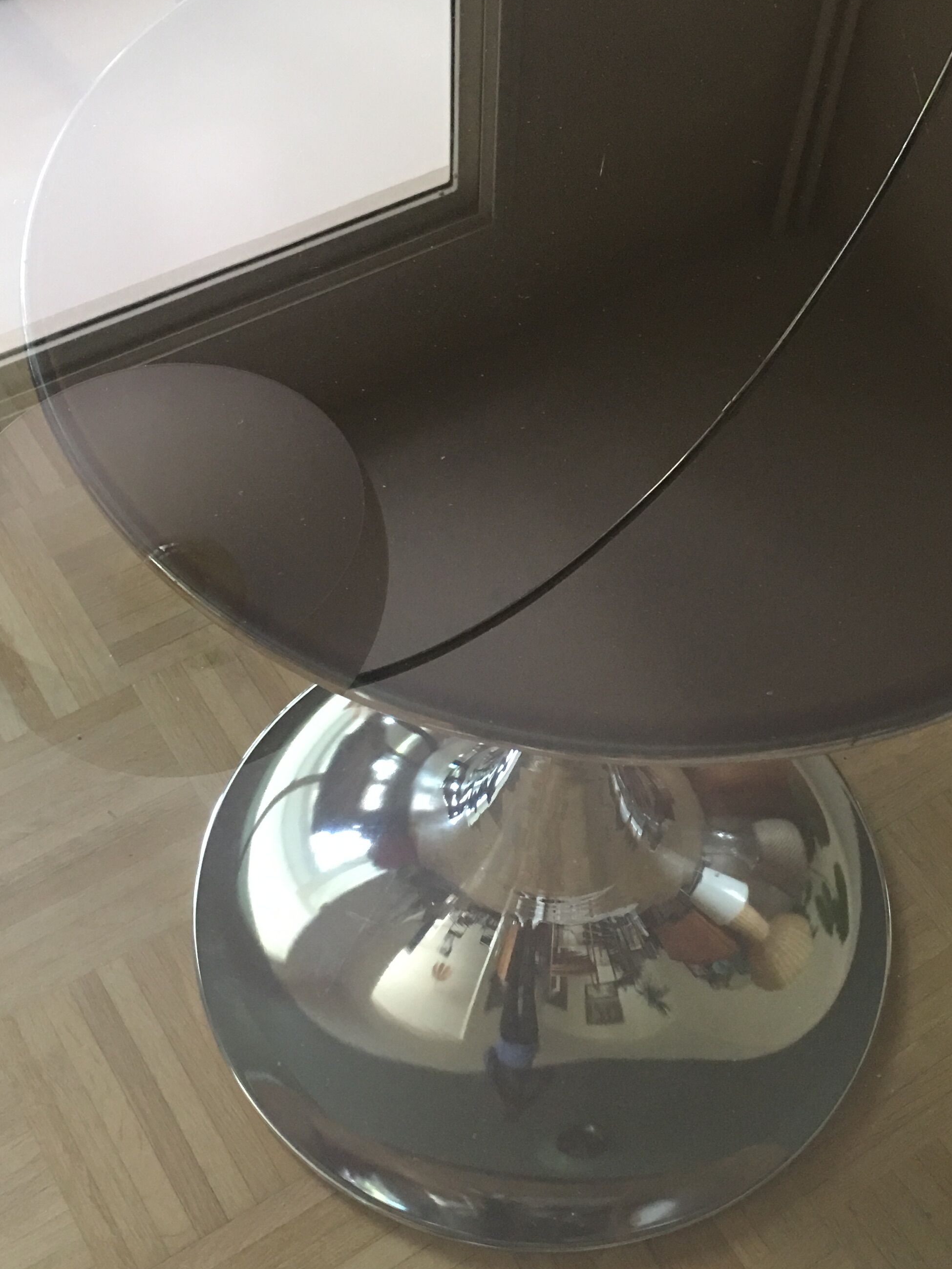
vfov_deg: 42.0
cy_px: 689
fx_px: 1650
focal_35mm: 45
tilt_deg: -56.7
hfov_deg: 32.1
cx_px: 543
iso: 100
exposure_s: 1/17
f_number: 2.2
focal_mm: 4.15
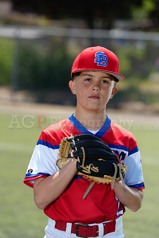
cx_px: 80
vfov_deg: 10.3
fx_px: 1324
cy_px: 119
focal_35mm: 200
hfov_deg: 6.9
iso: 50
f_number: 5
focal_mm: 200
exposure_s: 1/250
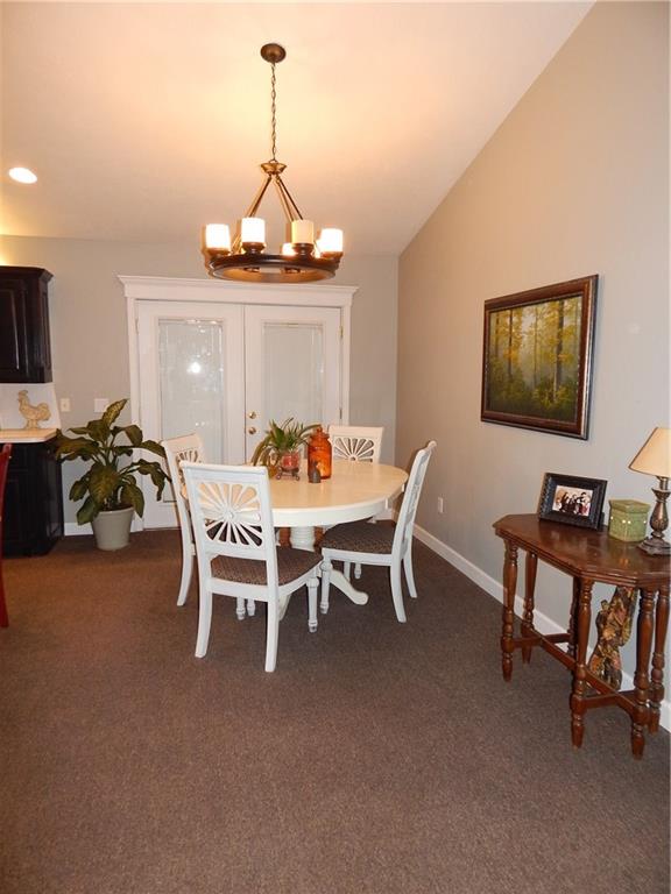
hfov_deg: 61.1
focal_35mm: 22
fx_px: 569
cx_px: 336
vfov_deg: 76.4
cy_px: 447
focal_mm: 4
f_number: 3
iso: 200
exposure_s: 1/30
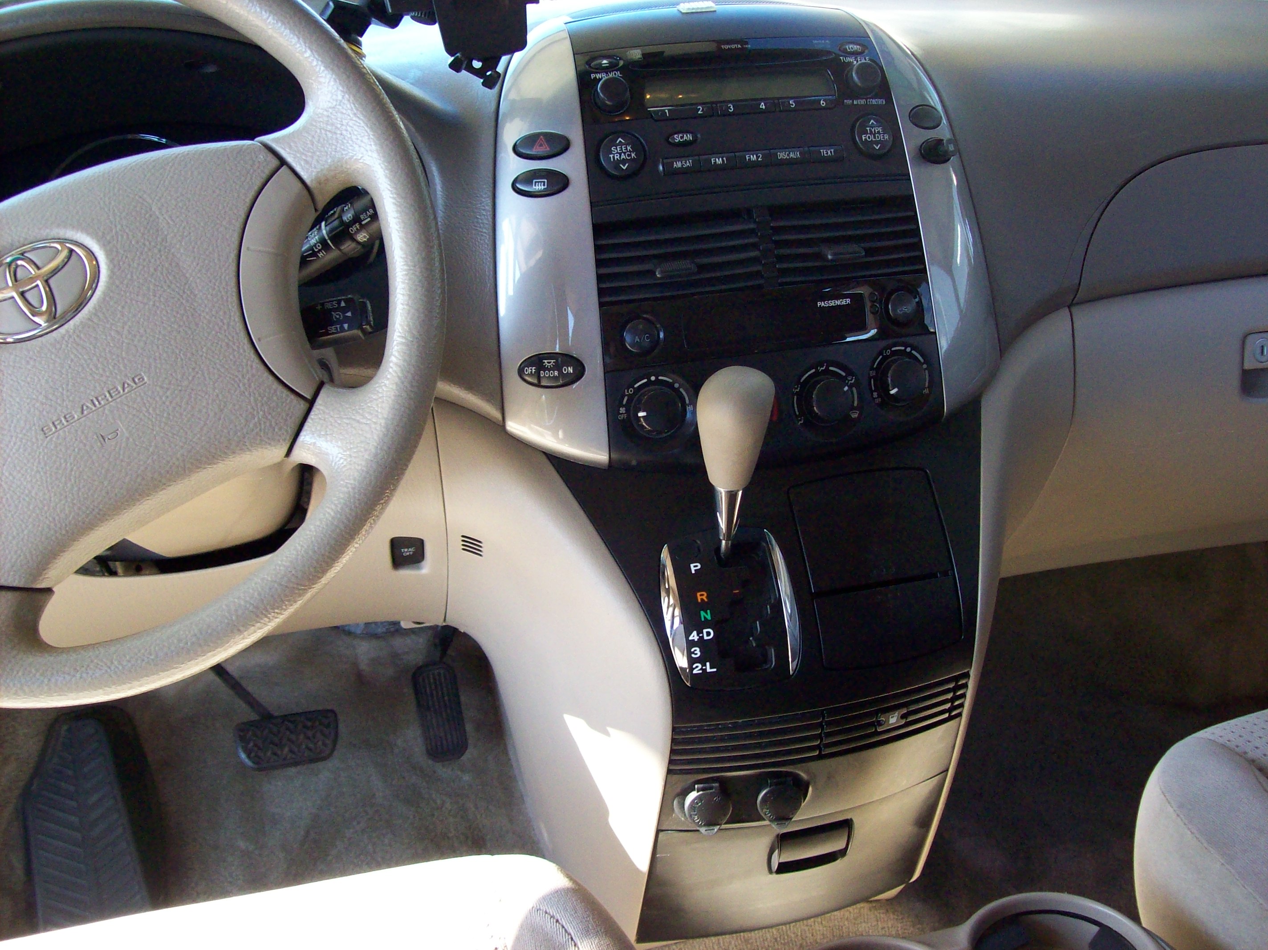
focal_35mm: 36
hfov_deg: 51.4
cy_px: 475
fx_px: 1318
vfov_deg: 39.6
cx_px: 634
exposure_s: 1/128
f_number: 2.7
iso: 238
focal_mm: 6
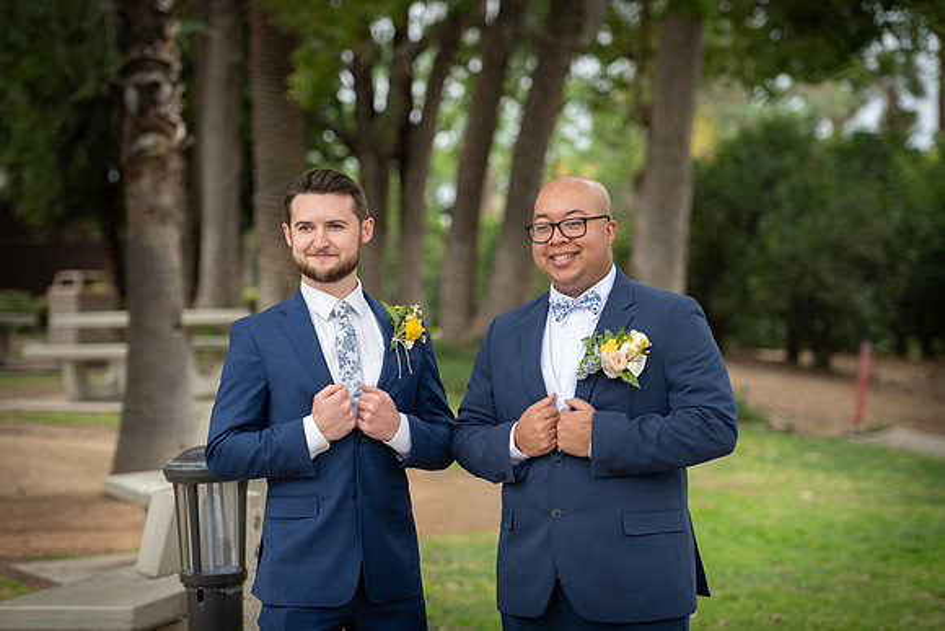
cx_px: 472
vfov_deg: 14.9
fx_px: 2415
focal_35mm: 92
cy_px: 316
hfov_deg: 22.1
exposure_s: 1/800
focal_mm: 92
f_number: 2.8
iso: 640
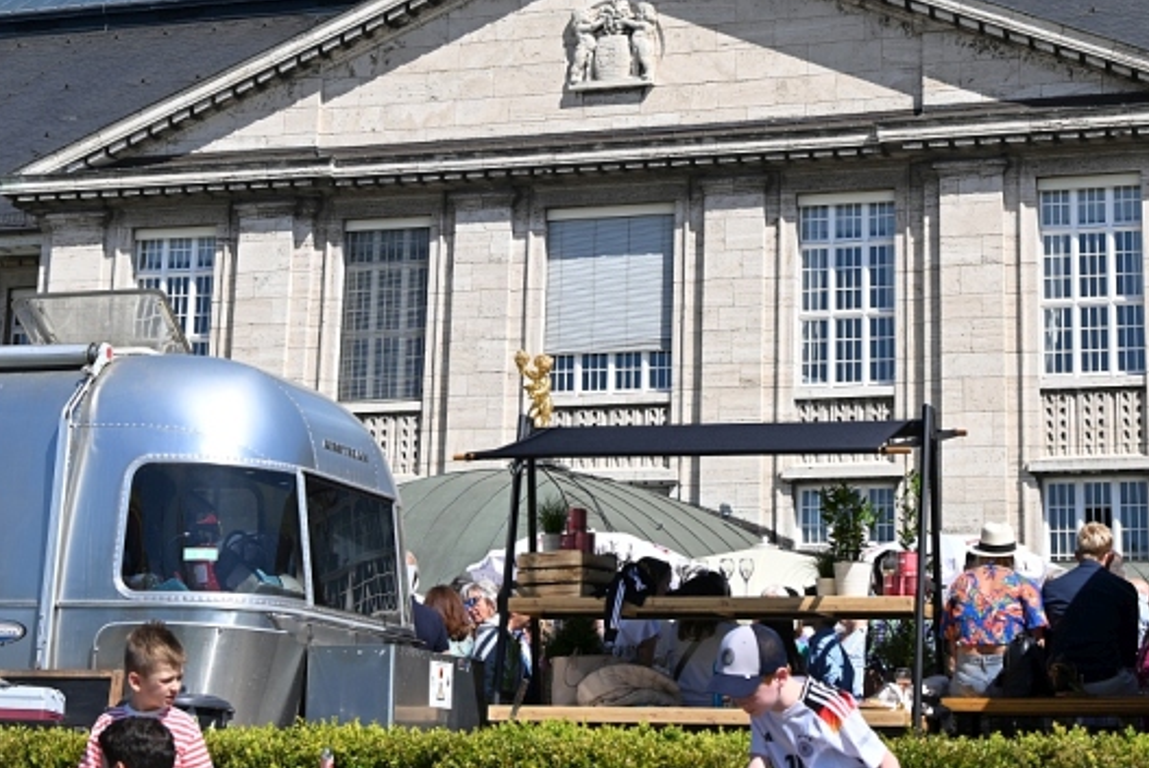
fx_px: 2618
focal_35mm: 82
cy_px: 91
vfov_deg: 16.5
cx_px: 648
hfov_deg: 24.7
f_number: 5.6
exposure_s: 1/500
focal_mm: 46
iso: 100
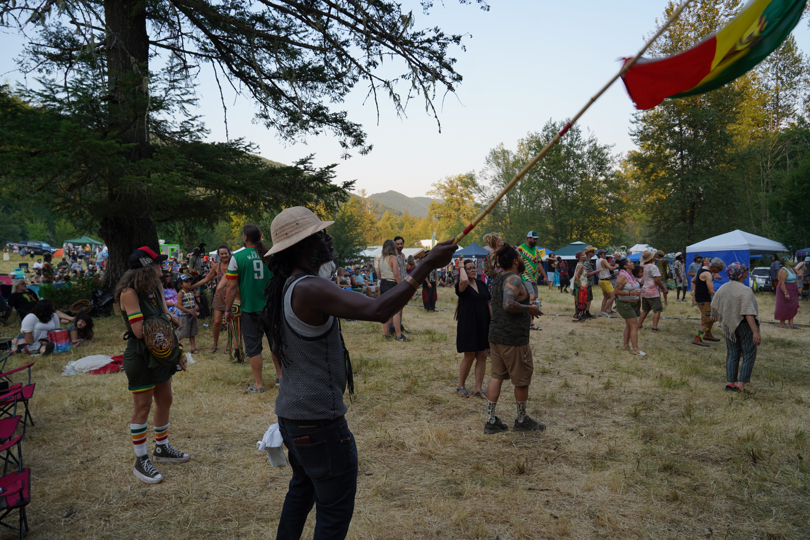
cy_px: 270
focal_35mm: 24
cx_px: 405
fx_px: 540
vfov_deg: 53.1
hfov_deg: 73.7
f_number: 5
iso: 100
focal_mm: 24
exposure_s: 1/100
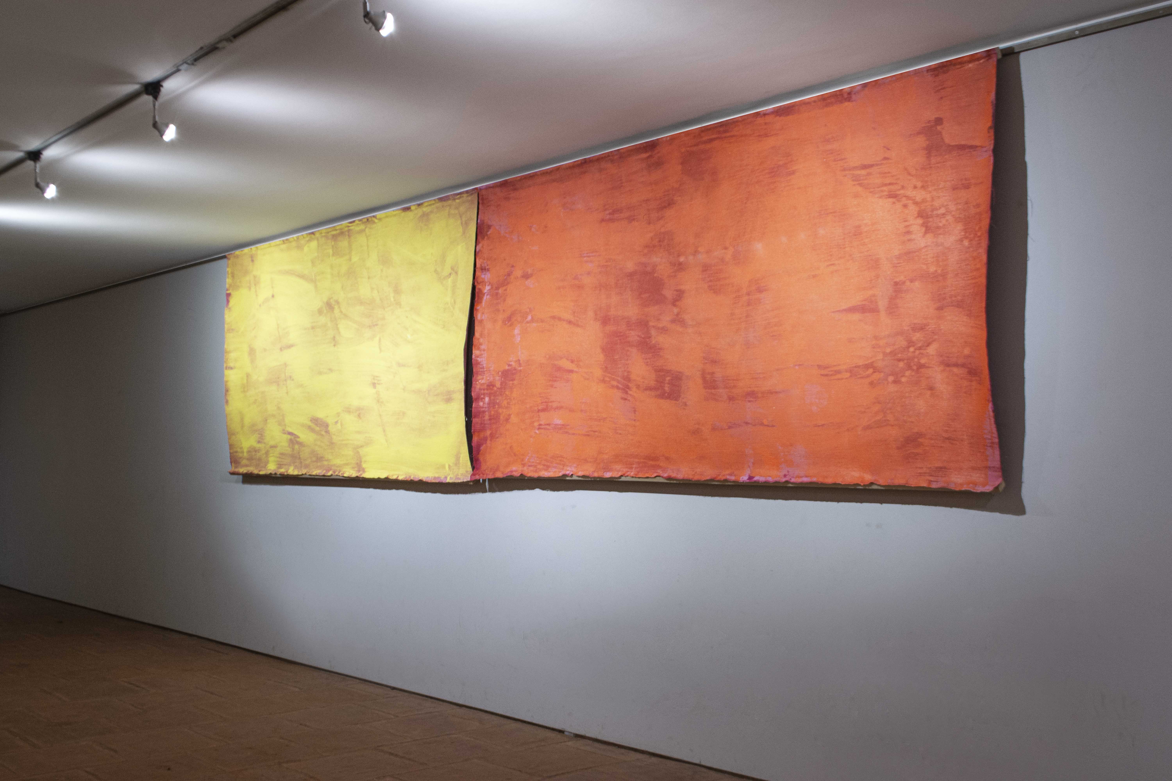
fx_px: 1074
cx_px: 586
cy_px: 390
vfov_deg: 40.0
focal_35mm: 33
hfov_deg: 57.2
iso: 500
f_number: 7.1
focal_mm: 22
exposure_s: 1/5
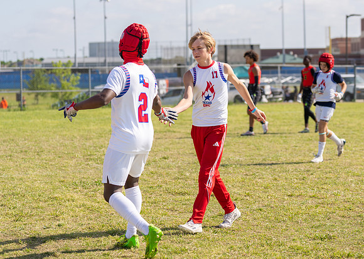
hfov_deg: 19.6
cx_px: 207
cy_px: 91
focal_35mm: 102
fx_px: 1055
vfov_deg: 14.0
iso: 100
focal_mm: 70
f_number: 2.8
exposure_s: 1/2000
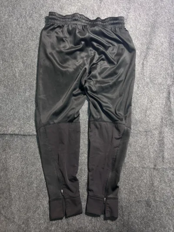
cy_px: 116
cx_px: 87
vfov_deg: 67.3
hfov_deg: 53.1
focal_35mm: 26
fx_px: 174
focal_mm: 5.7
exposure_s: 1/50
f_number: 1.5
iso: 500
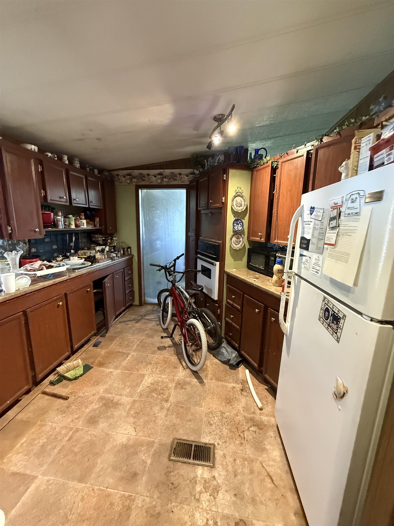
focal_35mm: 14
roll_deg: -1.8
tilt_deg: -9.1
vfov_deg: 102.1
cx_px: 197
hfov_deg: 85.7
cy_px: 263
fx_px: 212
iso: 1000
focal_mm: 2.22
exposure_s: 1/60
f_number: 2.2
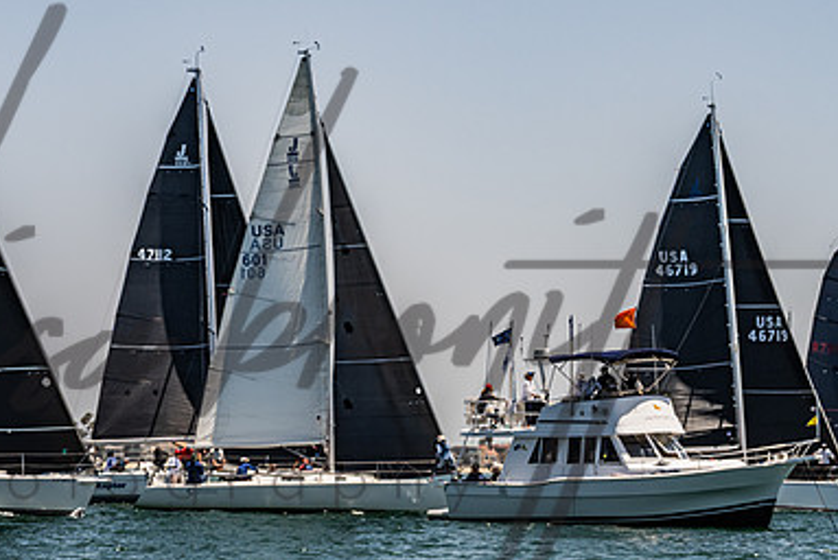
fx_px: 3261
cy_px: 316
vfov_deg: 9.8
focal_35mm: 140
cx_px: 392
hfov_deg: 14.6
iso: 400
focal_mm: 89
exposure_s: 1/2500
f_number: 8
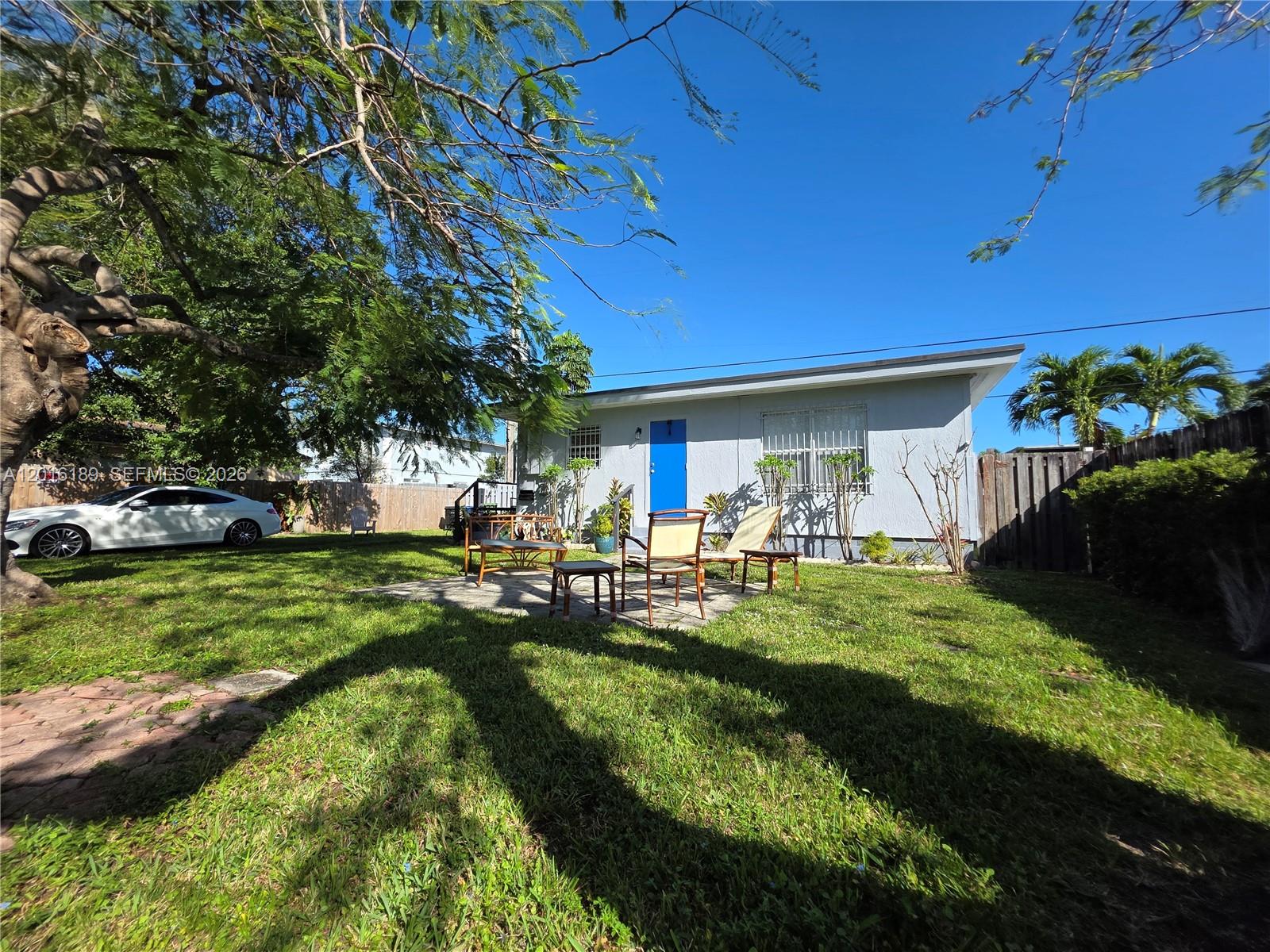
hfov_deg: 106.2
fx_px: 477
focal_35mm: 13
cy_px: 476
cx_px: 635
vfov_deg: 89.9
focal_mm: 2.2
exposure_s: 1/1369
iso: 40
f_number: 1.9
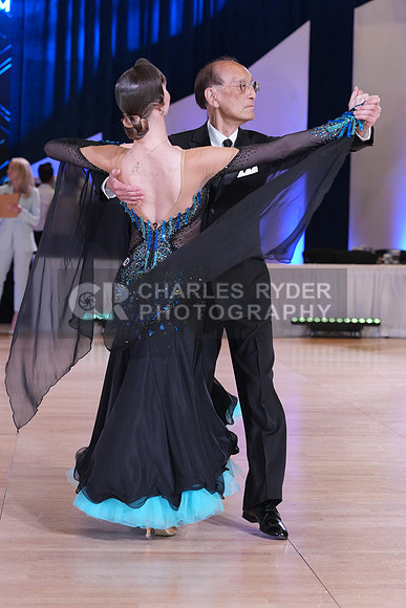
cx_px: 203
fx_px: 1521
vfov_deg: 22.6
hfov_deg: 15.2
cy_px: 304
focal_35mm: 90
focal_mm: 90
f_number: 5
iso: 2500
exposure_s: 1/250
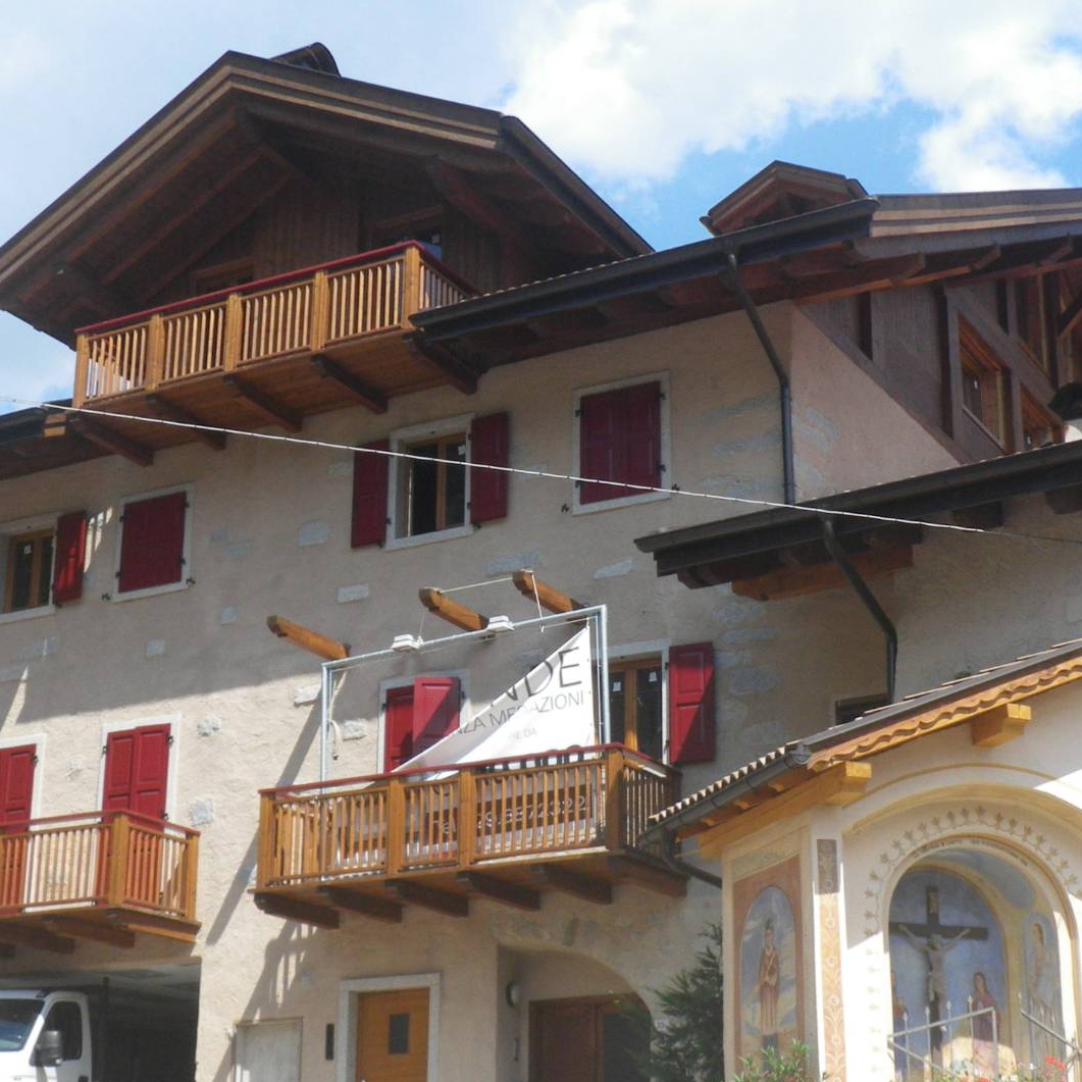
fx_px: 1980
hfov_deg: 30.5
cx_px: 588
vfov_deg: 30.5
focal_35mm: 56
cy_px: 662
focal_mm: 6.2
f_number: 6.3
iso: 80
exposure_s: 1/200
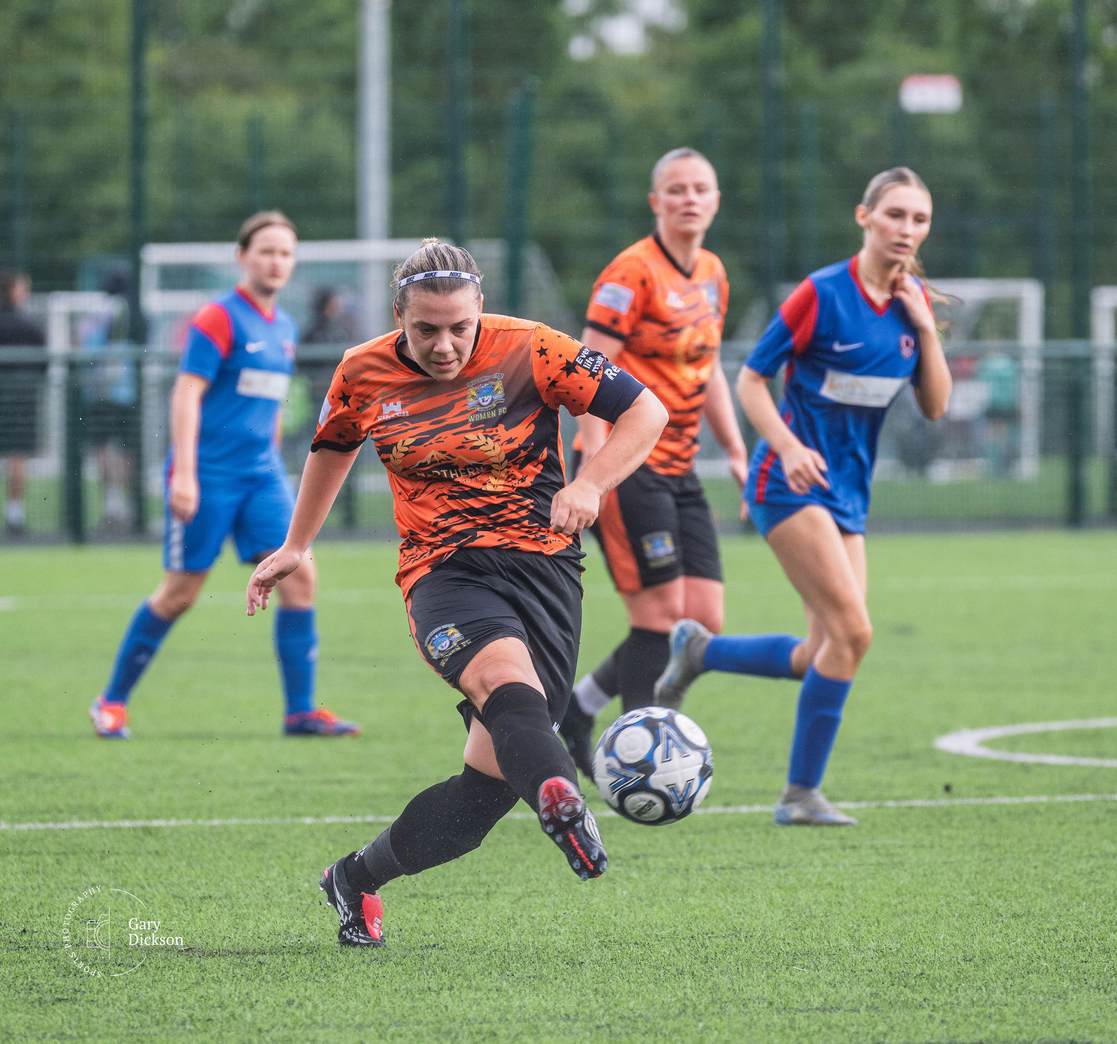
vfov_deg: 3.6
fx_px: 16685
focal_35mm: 472
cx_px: 539
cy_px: 395
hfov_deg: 3.8
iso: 560
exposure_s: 1/1000
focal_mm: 280
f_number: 5.3
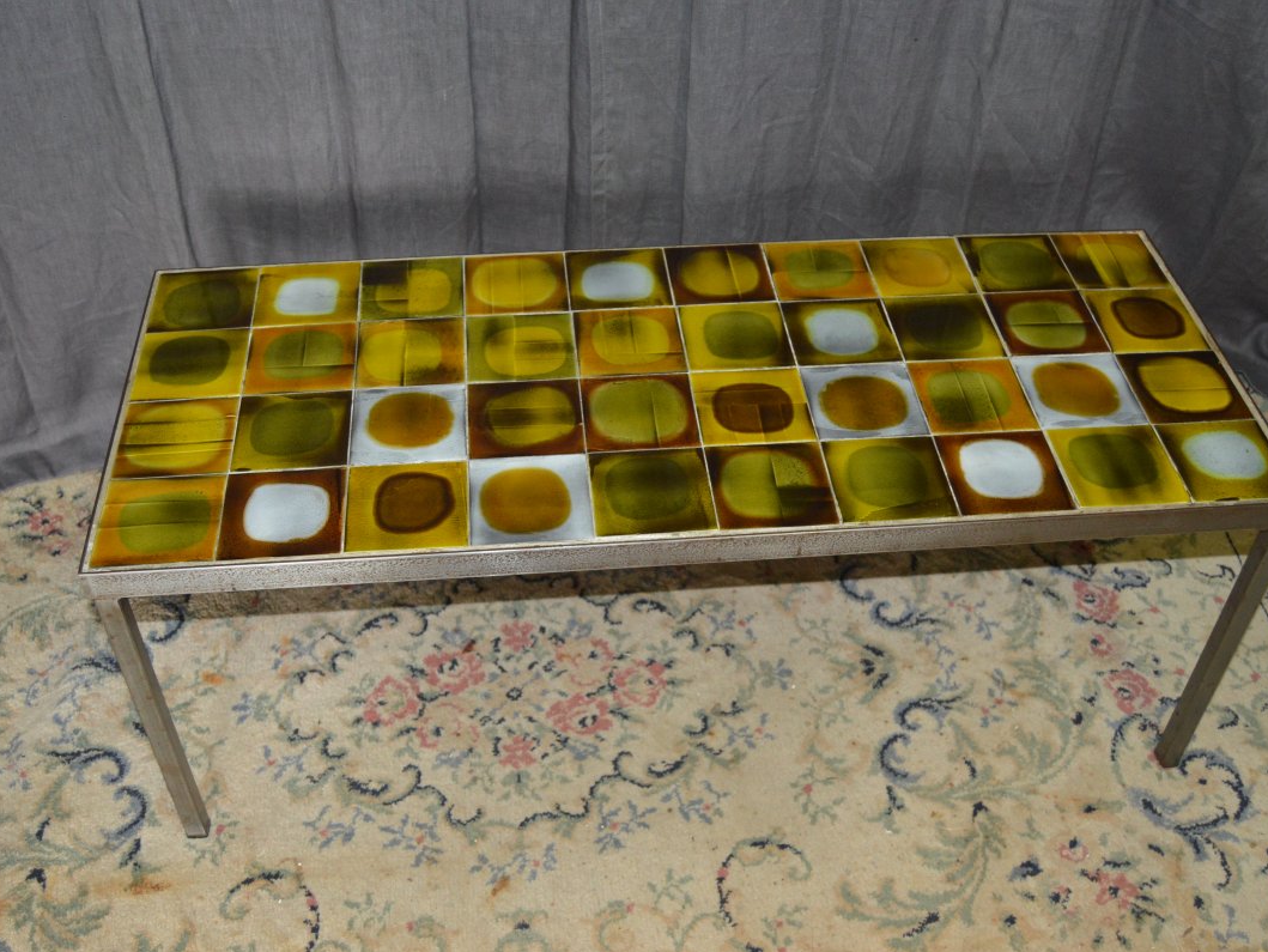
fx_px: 1376
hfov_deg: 49.5
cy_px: 477
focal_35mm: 38
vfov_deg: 38.2
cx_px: 619
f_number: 3.8
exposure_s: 1/60
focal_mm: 23
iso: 1000
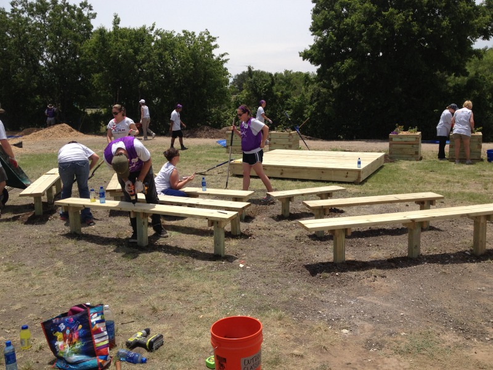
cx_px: 246
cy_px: 185
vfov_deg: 40.7
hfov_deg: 52.6
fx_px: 498
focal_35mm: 35
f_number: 2.4
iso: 50
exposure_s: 1/2404
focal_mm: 4.28
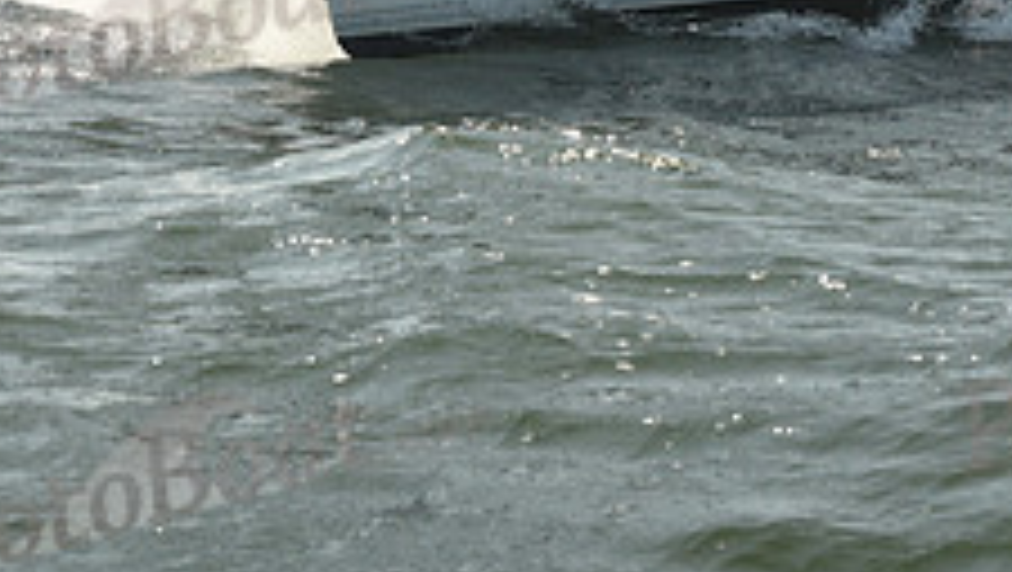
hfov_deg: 11.4
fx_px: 5076
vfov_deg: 6.4
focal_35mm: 189
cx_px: 729
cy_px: -272
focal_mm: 70
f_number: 10
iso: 250
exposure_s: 1/800
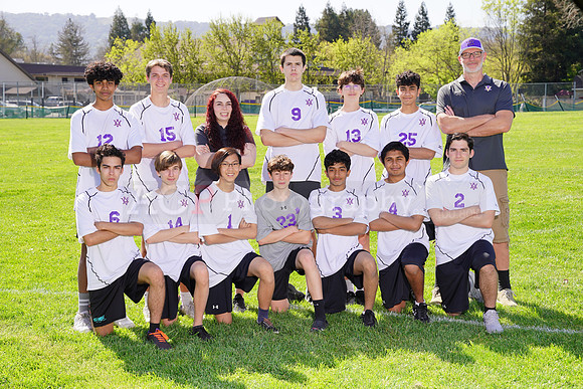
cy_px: 194
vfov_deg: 21.3
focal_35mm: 64
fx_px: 1037
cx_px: 292
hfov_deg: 31.4
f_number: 6.3
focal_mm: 64
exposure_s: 1/200
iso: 100
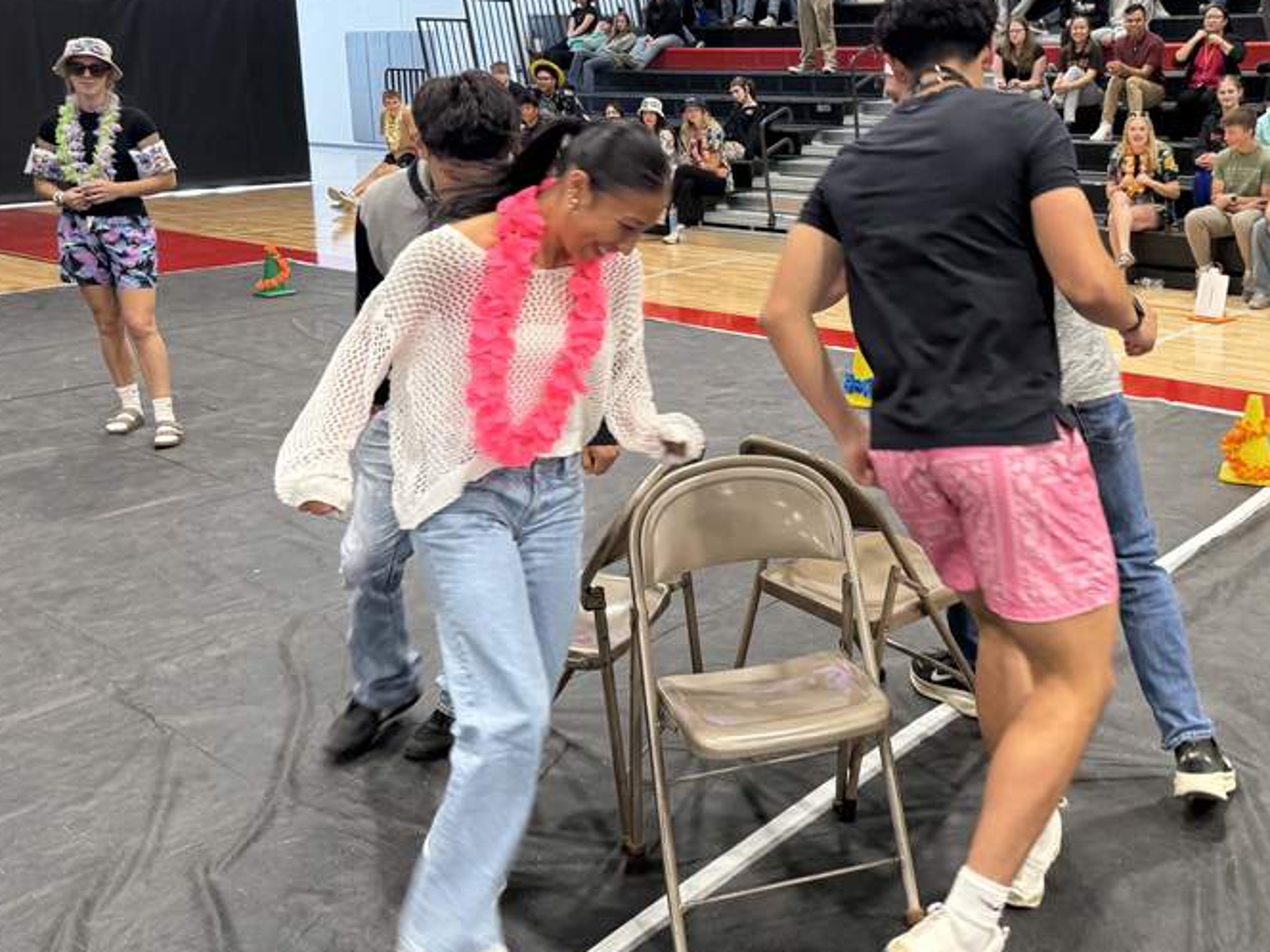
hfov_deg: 49.2
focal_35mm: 37
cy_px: 369
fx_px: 1357
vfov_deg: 38.5
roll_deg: +0.6
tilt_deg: -15.9
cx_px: 859
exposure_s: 1/60
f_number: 1.78
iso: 125
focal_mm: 6.76
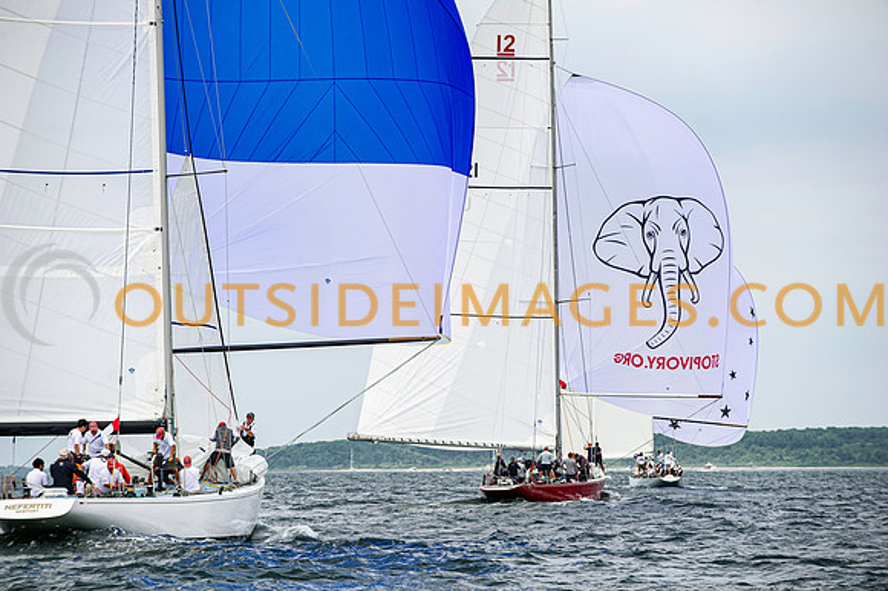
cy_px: 296
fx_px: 4561
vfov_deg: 7.4
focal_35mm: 185
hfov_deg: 11.1
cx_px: 444
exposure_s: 1/2000
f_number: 5.6
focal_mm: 185
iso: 320
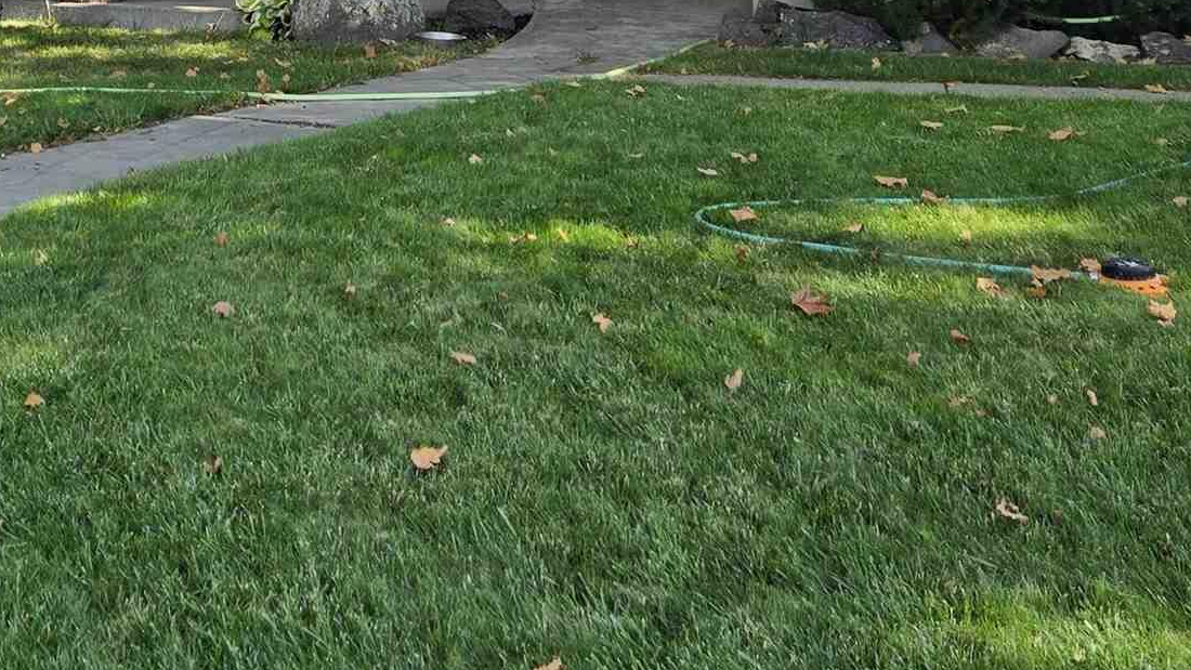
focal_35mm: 70
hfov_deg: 29.5
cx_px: 248
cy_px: -289
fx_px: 2211
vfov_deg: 16.0
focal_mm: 5.4
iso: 25
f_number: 1.8
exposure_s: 1/736
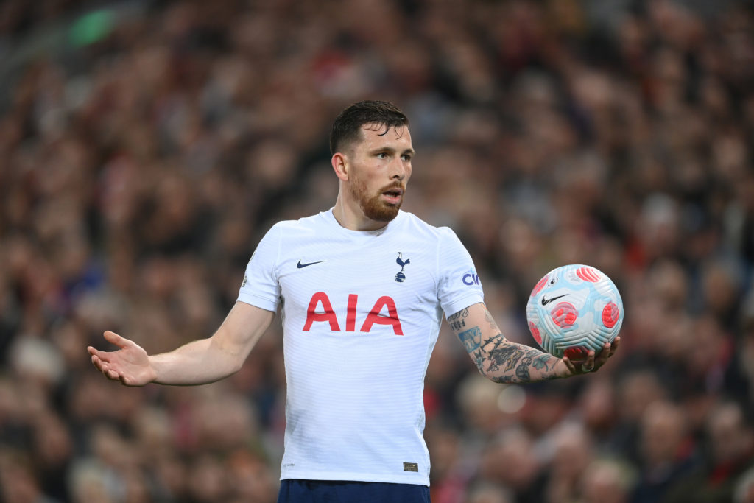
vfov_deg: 3.4
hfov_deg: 5.2
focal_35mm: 400
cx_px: 377
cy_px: 252
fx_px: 8378
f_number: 2.8
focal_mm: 400
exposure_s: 1/2000
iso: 2500
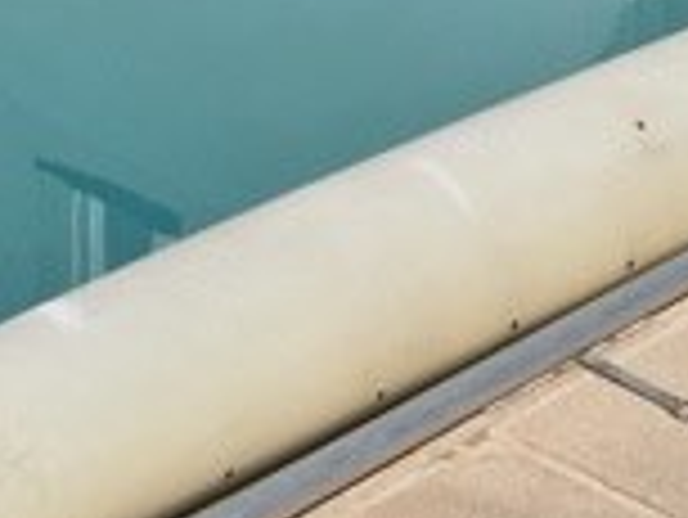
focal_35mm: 120
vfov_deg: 10.5
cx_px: 207
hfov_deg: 16.3
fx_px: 2387
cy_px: -766
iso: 50
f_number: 1.8
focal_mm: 5.4
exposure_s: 1/3752
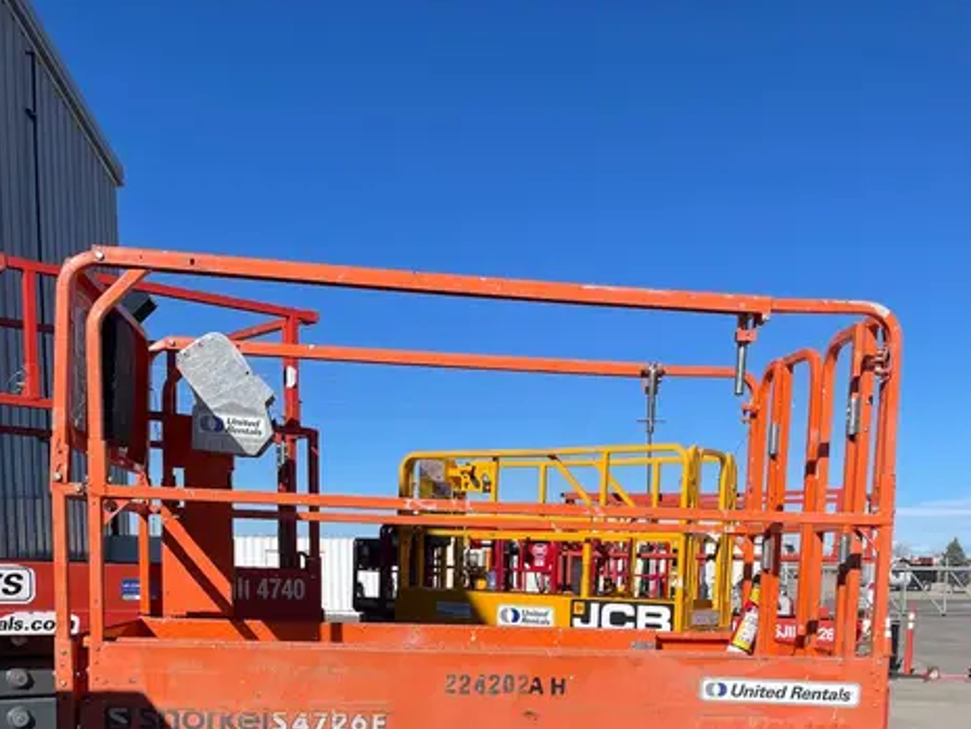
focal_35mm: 41
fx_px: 1150
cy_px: 713
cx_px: 501
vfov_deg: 32.6
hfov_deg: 45.8
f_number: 1.6
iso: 32
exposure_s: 1/6494
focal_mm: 4.2
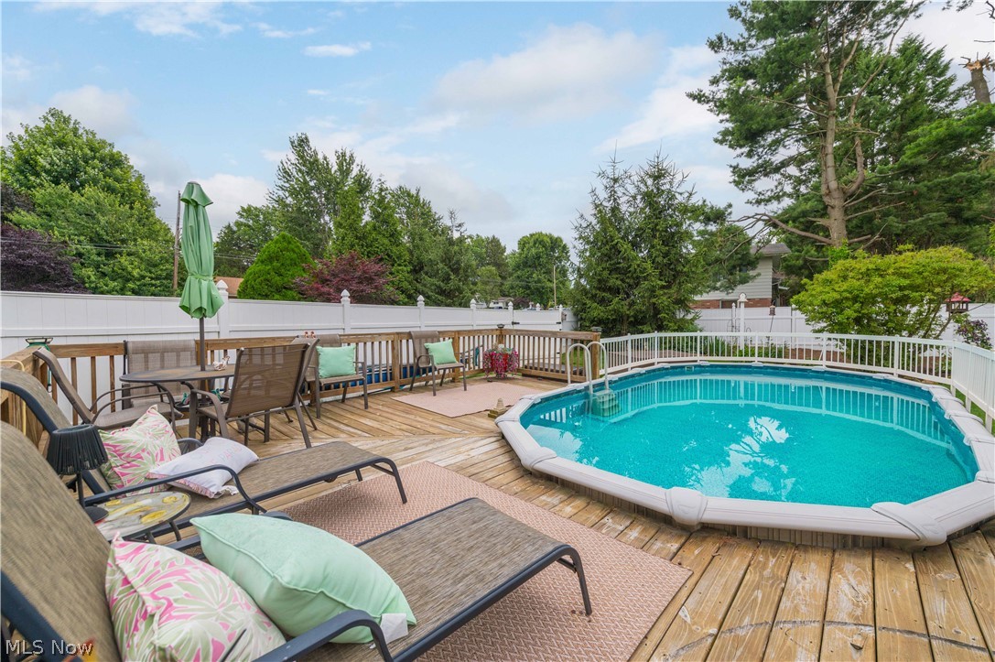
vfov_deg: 81.1
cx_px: 498
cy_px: 331
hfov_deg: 104.3
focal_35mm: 14
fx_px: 387
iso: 320
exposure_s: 1/400
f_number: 9
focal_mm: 14
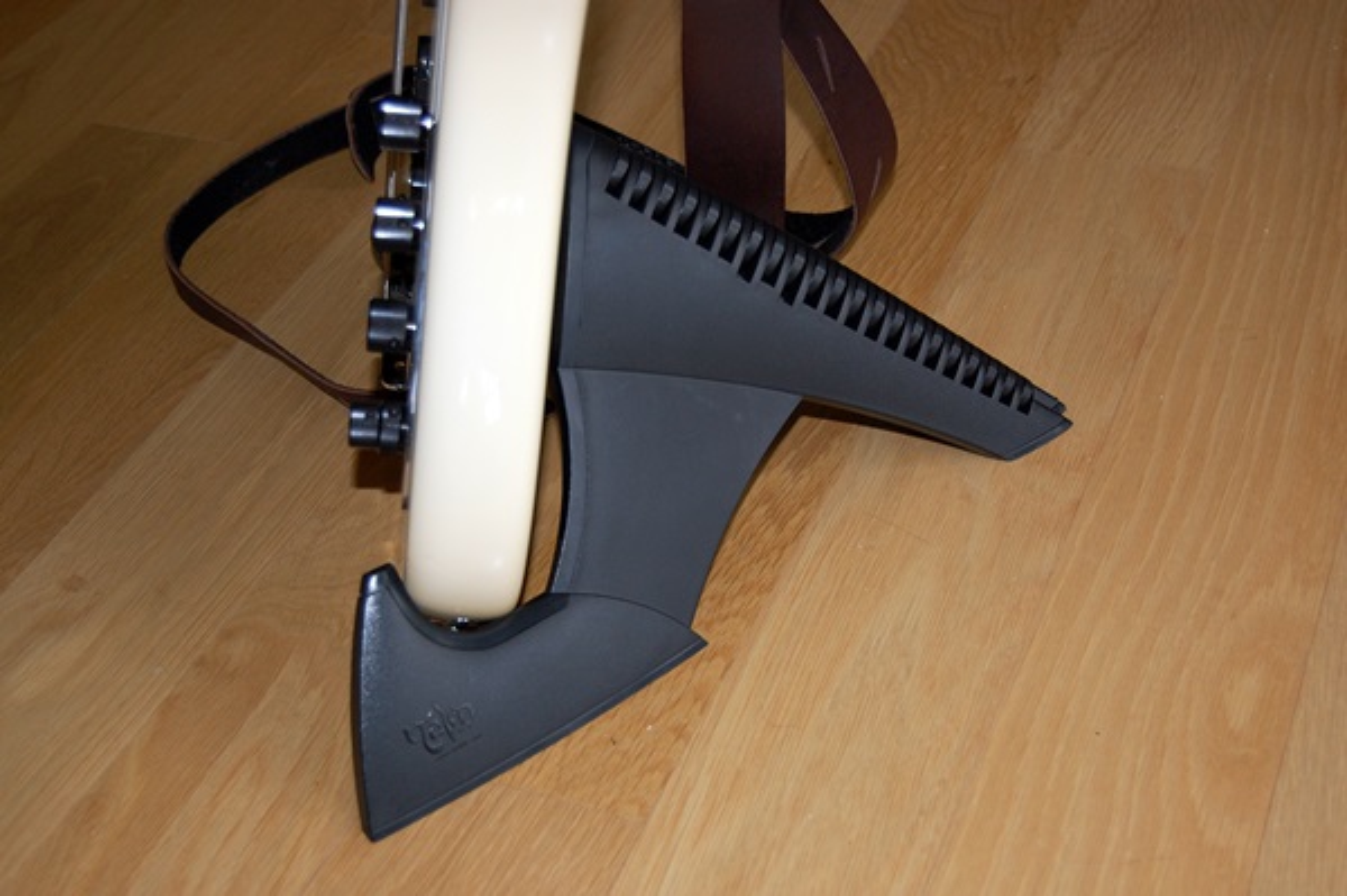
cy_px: 448
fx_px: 1963
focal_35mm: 52
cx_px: 674
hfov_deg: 37.9
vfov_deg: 25.7
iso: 400
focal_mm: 35
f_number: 4.8
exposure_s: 1/60
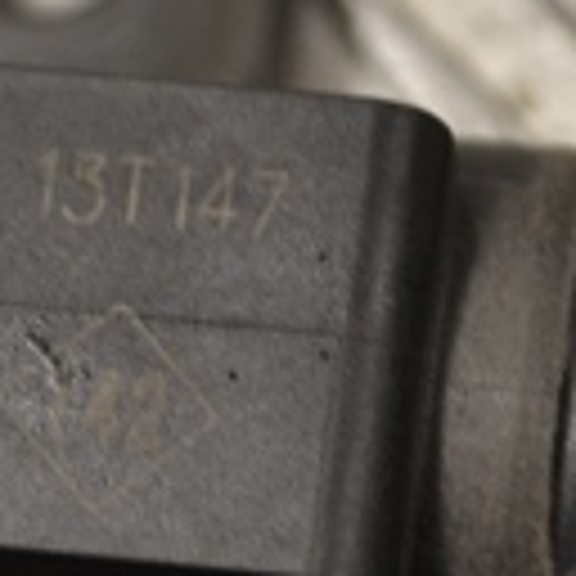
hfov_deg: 6.0
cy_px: 572
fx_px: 5497
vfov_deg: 6.0
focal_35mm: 292
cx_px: 104
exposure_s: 1/100
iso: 400
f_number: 5.3
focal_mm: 46
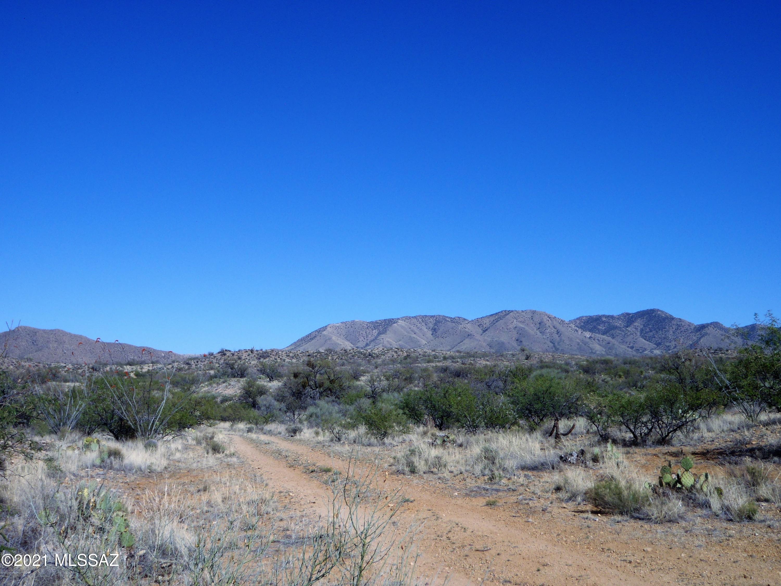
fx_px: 812
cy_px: 293
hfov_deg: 51.4
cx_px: 390
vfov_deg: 39.7
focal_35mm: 36
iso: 64
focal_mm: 6.53
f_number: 5
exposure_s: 1/640
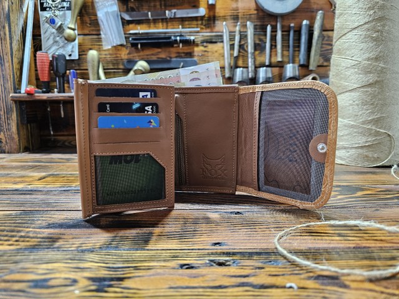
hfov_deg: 73.9
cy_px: 150
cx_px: 200
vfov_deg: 58.9
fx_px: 265
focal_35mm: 23
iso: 200
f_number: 1.7
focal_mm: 6.3
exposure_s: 1/100
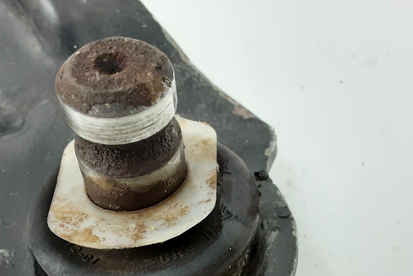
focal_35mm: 54
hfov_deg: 36.9
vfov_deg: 24.5
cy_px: 236
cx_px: 212
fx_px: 620
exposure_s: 1/50
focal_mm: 2.91
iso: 160
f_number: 1.9
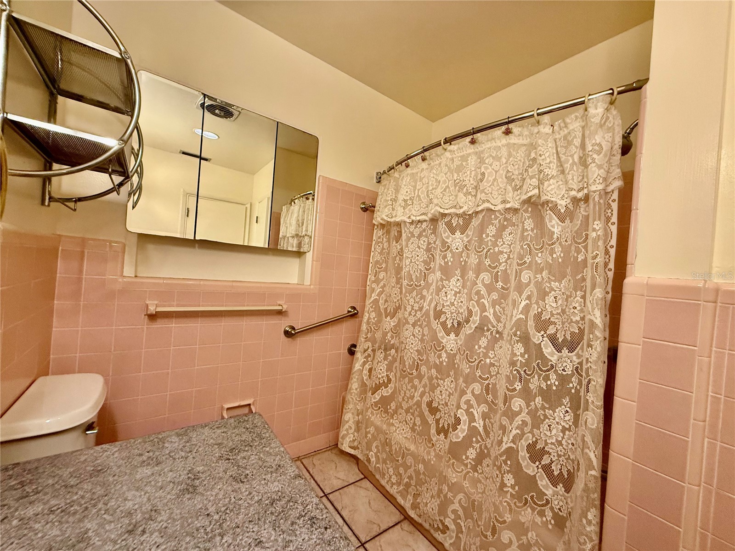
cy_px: 276
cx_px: 368
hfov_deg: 102.1
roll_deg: -4.1
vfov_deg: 85.7
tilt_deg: +0.8
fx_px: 297
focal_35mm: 14
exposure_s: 1/120
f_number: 2.2
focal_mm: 2.22
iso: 320
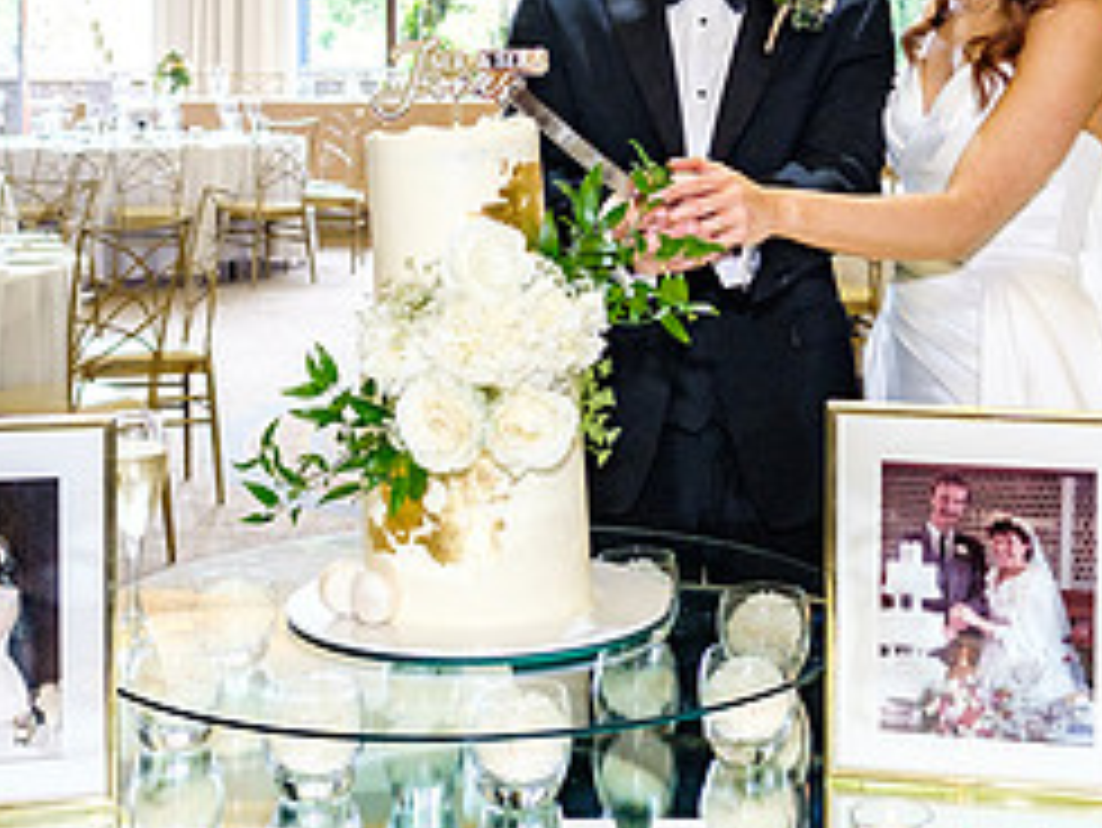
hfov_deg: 29.6
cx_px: 723
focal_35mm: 65
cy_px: 120
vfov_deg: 22.2
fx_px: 2070
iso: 1000
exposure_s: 1/160
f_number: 3.2
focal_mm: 16
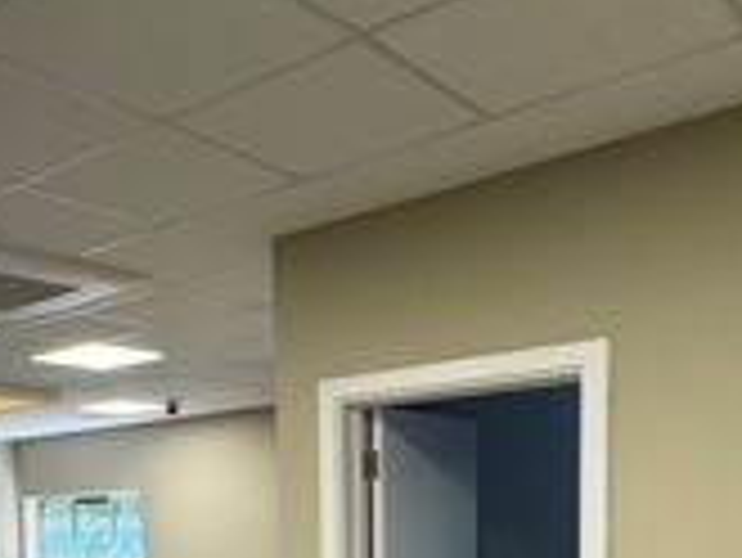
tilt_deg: -4.3
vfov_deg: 35.5
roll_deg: +0.5
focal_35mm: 34
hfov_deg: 52.5
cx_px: 225
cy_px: 621
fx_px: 729
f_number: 2.2
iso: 160
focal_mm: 2.22
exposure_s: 1/100
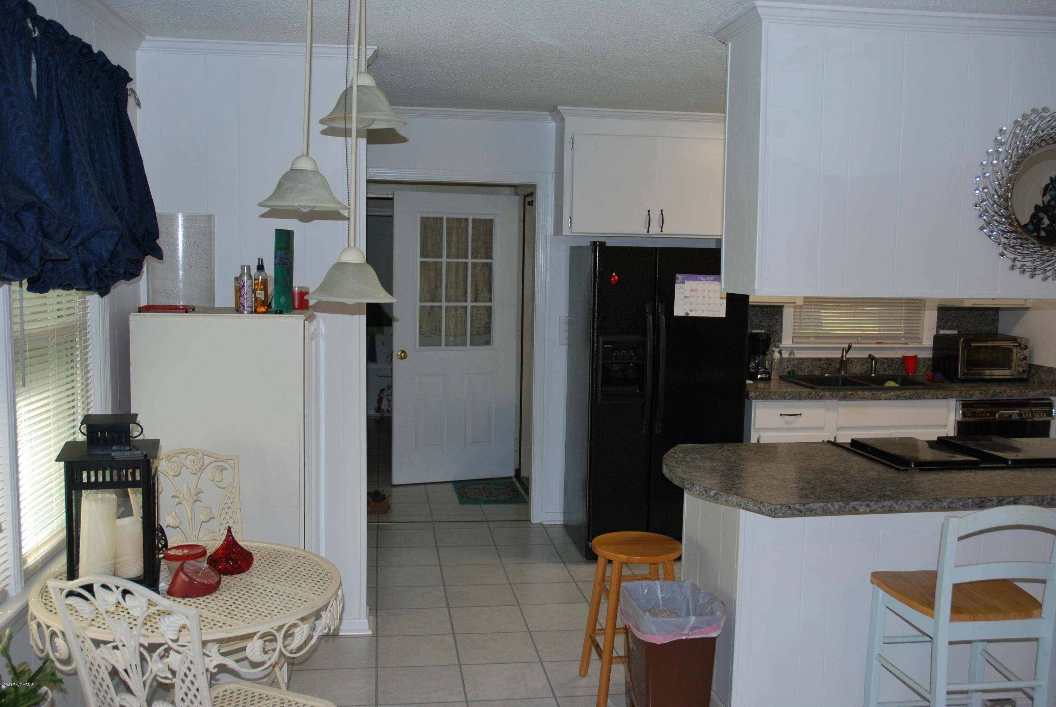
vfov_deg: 37.0
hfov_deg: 53.1
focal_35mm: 36
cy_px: 354
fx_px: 1057
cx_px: 528
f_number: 3.8
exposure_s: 1/60
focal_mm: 24
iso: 200
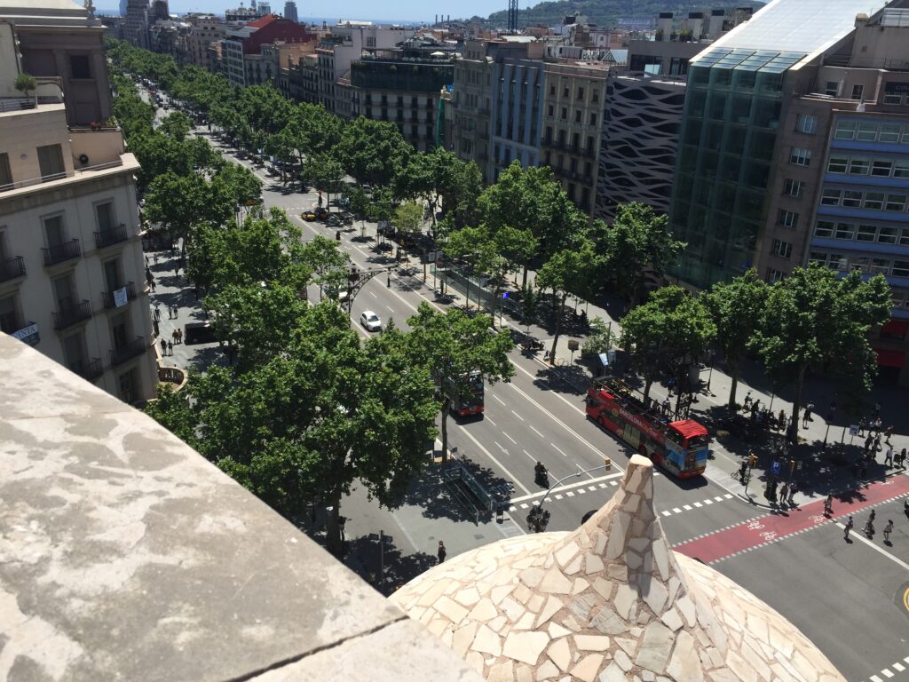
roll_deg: -2.4
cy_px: 341
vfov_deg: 48.2
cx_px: 454
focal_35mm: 29
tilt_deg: -22.8
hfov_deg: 61.7
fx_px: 762
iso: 32
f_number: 2.2
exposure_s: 1/2326
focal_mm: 4.15
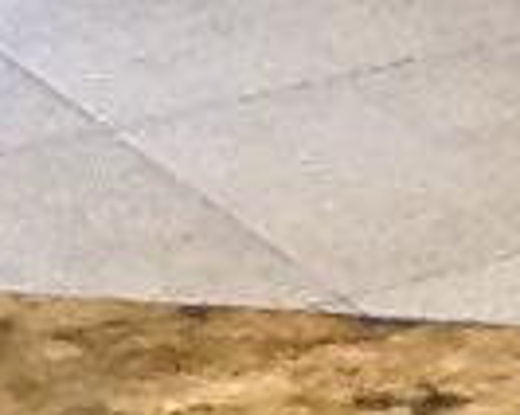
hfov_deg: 5.9
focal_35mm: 310
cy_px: -971
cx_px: 1458
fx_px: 4764
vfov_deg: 4.7
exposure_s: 1/33
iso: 200
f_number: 2.4
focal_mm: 2.03
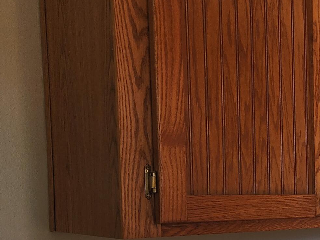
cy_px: 237
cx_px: 440
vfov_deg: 20.4
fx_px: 647
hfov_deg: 23.7
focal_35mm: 70
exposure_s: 1/180
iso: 80
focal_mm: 6.4
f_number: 1.8
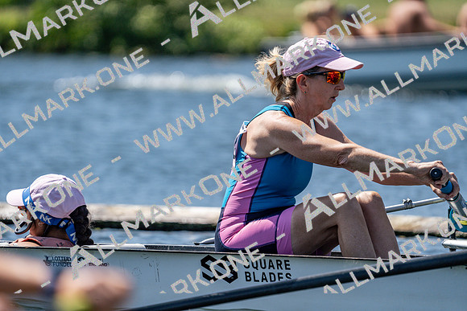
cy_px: 156
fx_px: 6435
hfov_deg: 4.2
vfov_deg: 2.8
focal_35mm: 496
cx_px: 234
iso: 320
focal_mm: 496
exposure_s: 1/2000
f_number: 6.3
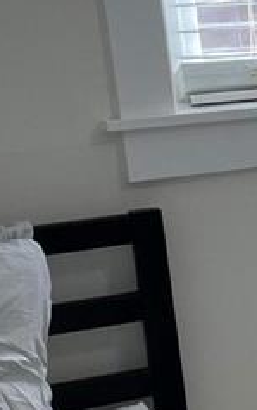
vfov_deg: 15.0
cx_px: 704
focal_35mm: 139
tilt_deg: -14.4
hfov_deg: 8.3
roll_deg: +2.6
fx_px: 1556
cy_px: 308
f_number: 1.6
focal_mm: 4.2
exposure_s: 1/120
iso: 40
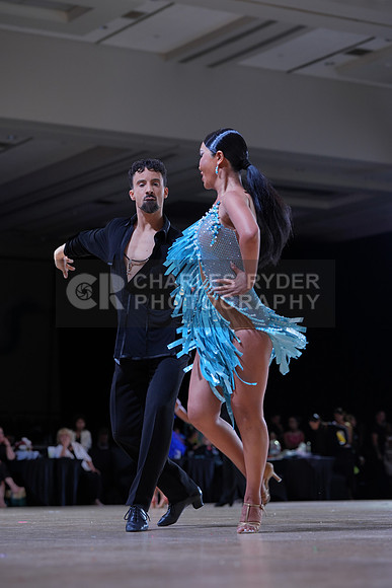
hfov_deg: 14.4
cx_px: 196
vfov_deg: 21.5
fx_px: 1551
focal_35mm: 95
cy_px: 294
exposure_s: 1/400
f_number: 4
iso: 400
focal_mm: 95
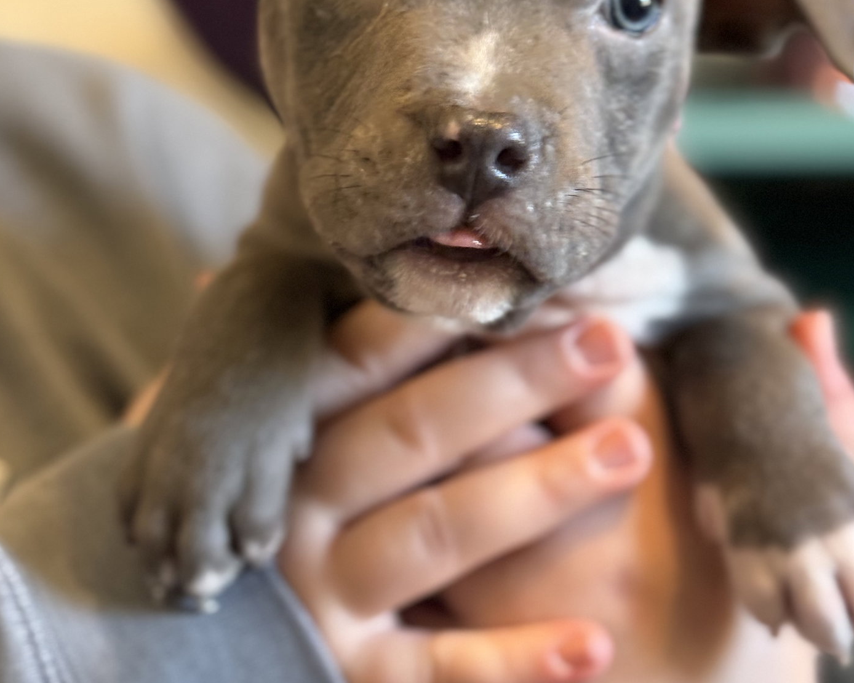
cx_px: 446
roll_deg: -1.9
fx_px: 1971
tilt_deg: +9.3
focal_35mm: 78
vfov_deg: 19.6
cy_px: 280
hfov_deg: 24.4
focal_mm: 5.96
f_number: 1.6
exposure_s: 1/30
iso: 250
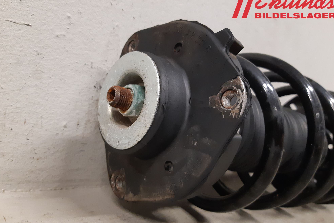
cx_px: 163
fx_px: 260
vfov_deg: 46.4
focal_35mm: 28
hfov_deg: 65.5
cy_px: 120
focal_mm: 3.93
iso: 320
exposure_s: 1/50
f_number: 1.7
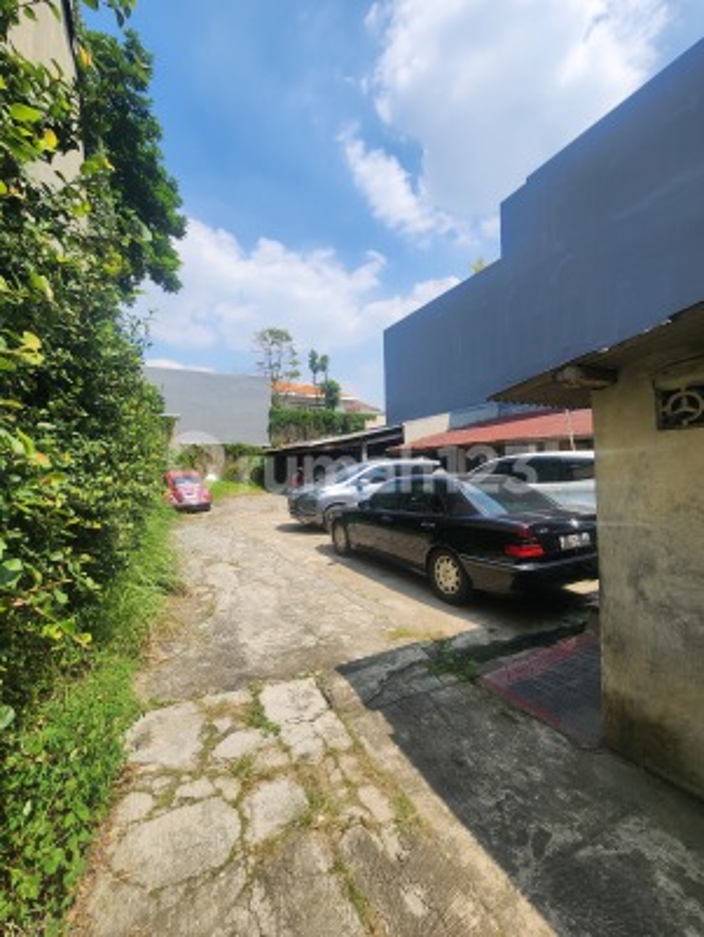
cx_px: 352
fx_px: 352
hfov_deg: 89.9
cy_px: 468
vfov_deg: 106.2
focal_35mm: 13
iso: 50
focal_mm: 2.2
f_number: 2.2
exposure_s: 1/1576
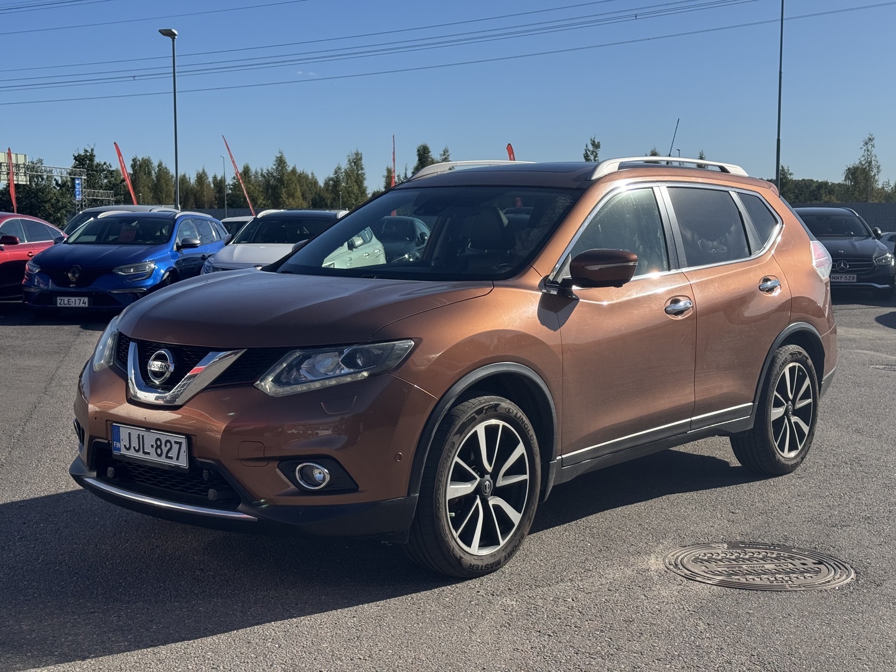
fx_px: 1242
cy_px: 336
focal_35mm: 48
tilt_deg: -5.9
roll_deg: -0.3
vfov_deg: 30.3
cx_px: 448
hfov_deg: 39.7
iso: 64
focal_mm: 6.76
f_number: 1.78
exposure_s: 1/4975
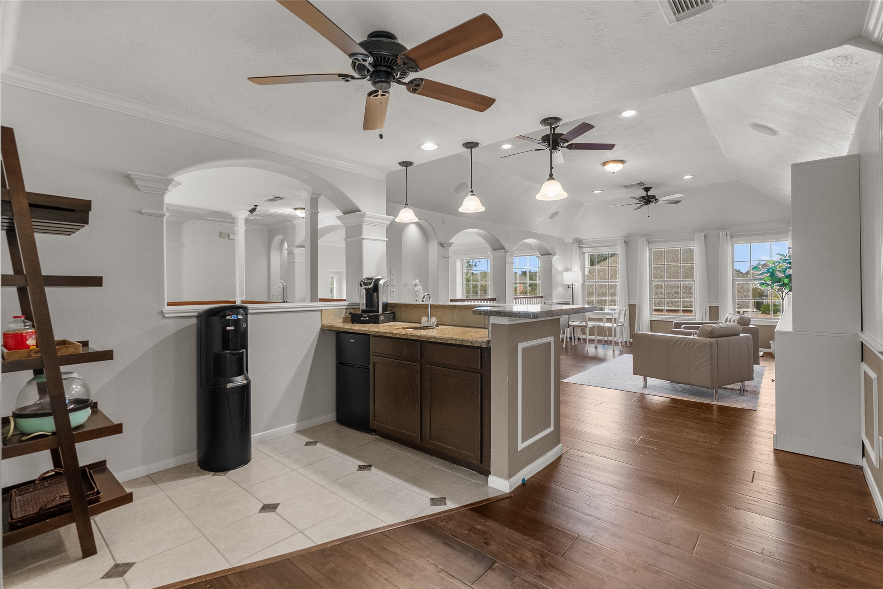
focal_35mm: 16
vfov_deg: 73.8
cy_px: 294
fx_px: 393
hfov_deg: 96.7
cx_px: 442
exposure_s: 1/6
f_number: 8
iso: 2000
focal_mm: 16
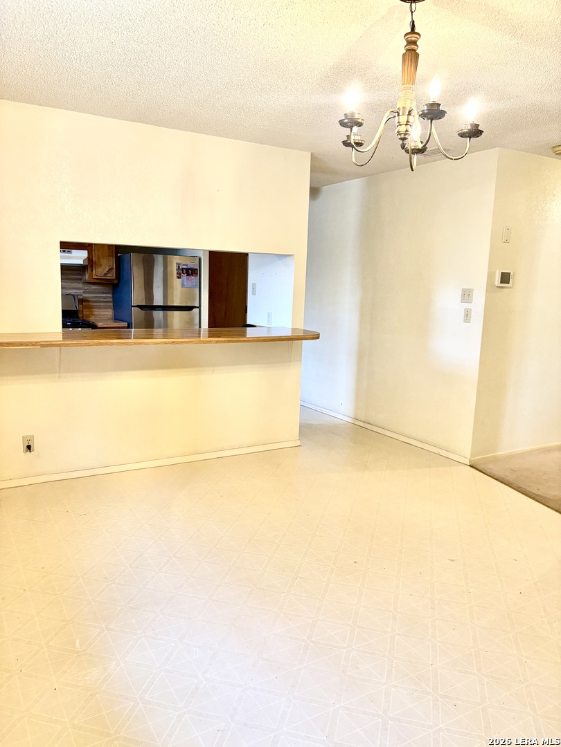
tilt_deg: -8.2
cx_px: 280
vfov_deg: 67.3
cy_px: 374
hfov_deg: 53.1
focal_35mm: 26
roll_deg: -2.0
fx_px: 562
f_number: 1.6
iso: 200
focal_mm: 5.96
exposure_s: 1/60
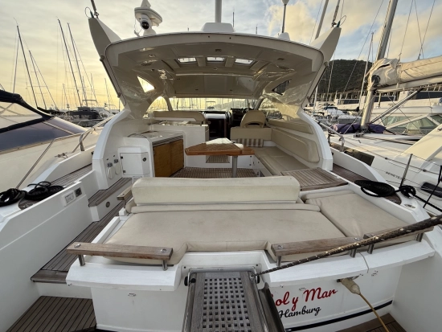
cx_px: 221
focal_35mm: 14
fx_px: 179
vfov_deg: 85.7
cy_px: 166
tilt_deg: -16.6
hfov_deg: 102.0
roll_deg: +0.3
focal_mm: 2.22
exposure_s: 1/475
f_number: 2.2
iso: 64
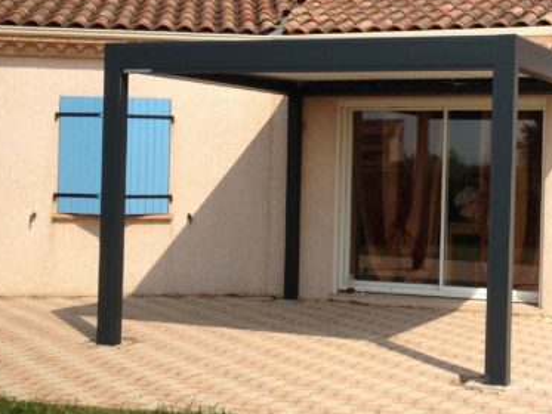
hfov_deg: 26.8
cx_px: 380
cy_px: 166
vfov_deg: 20.4
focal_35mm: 72
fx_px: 1149
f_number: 2.4
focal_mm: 4.28
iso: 50
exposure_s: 1/1623
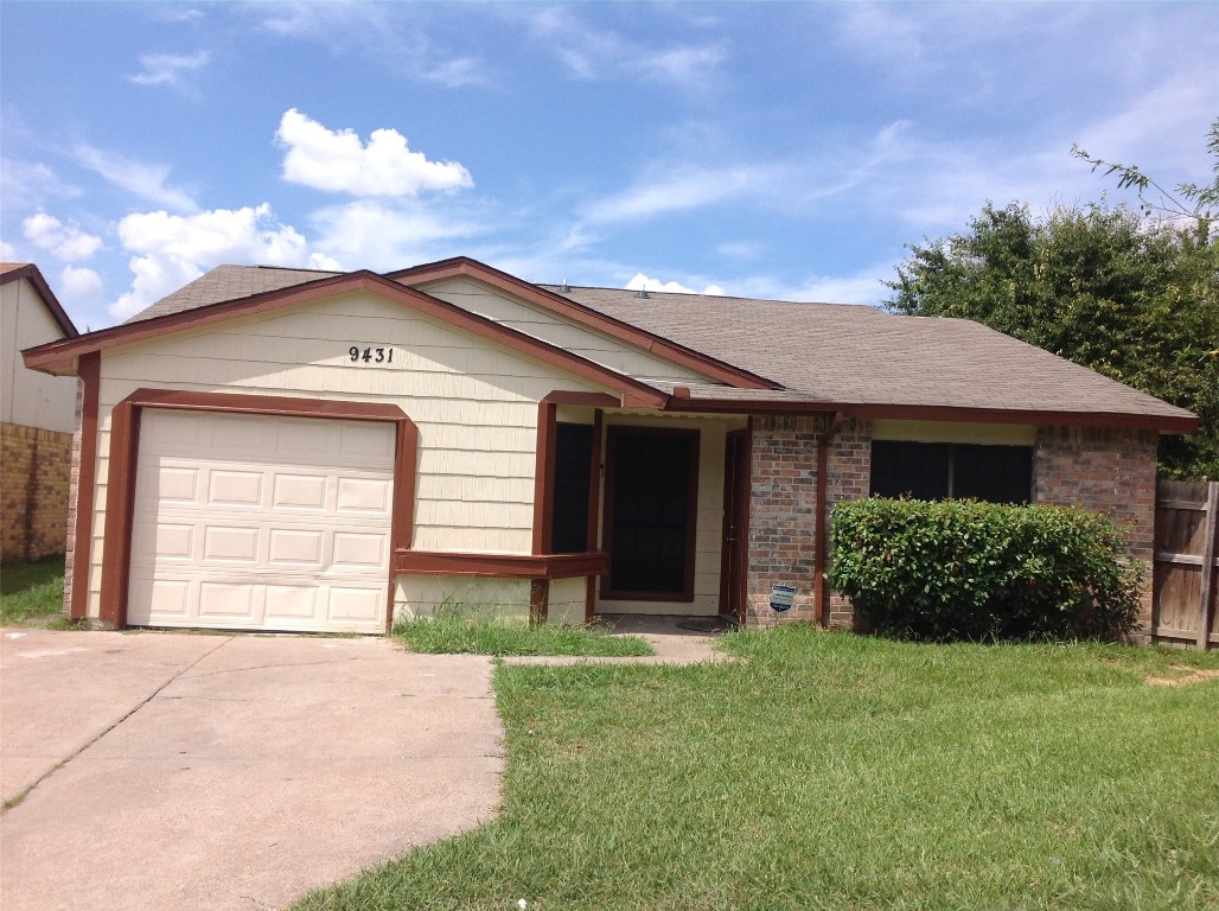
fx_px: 1231
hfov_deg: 52.7
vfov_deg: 40.6
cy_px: 456
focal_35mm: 35
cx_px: 610
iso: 50
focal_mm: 4.28
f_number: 2.4
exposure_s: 1/2326
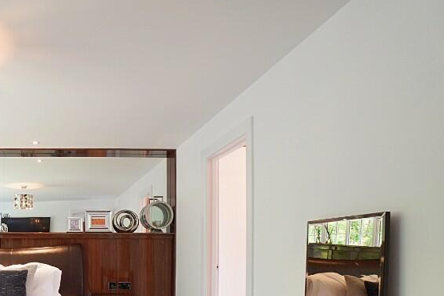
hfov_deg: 59.7
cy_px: 261
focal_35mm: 27
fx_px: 333
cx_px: 64
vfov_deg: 44.1
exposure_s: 1/30
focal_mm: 10
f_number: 5.6
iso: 640
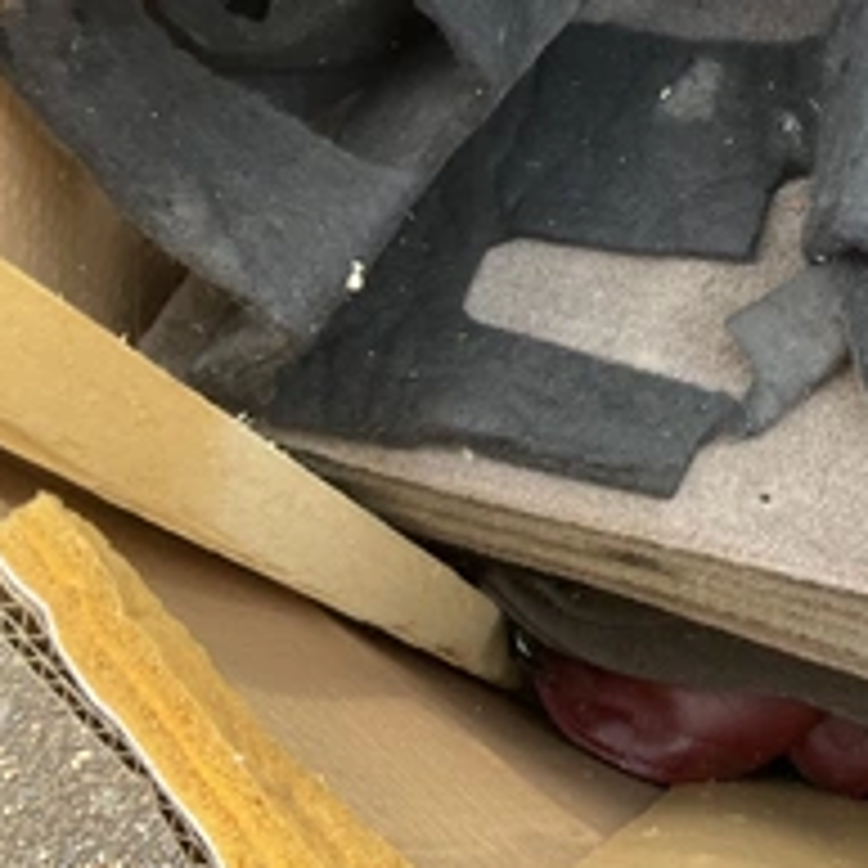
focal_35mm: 53
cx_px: 814
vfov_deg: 31.9
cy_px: 270
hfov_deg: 30.5
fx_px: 1504
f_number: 1.8
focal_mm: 3
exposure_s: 1/139
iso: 25
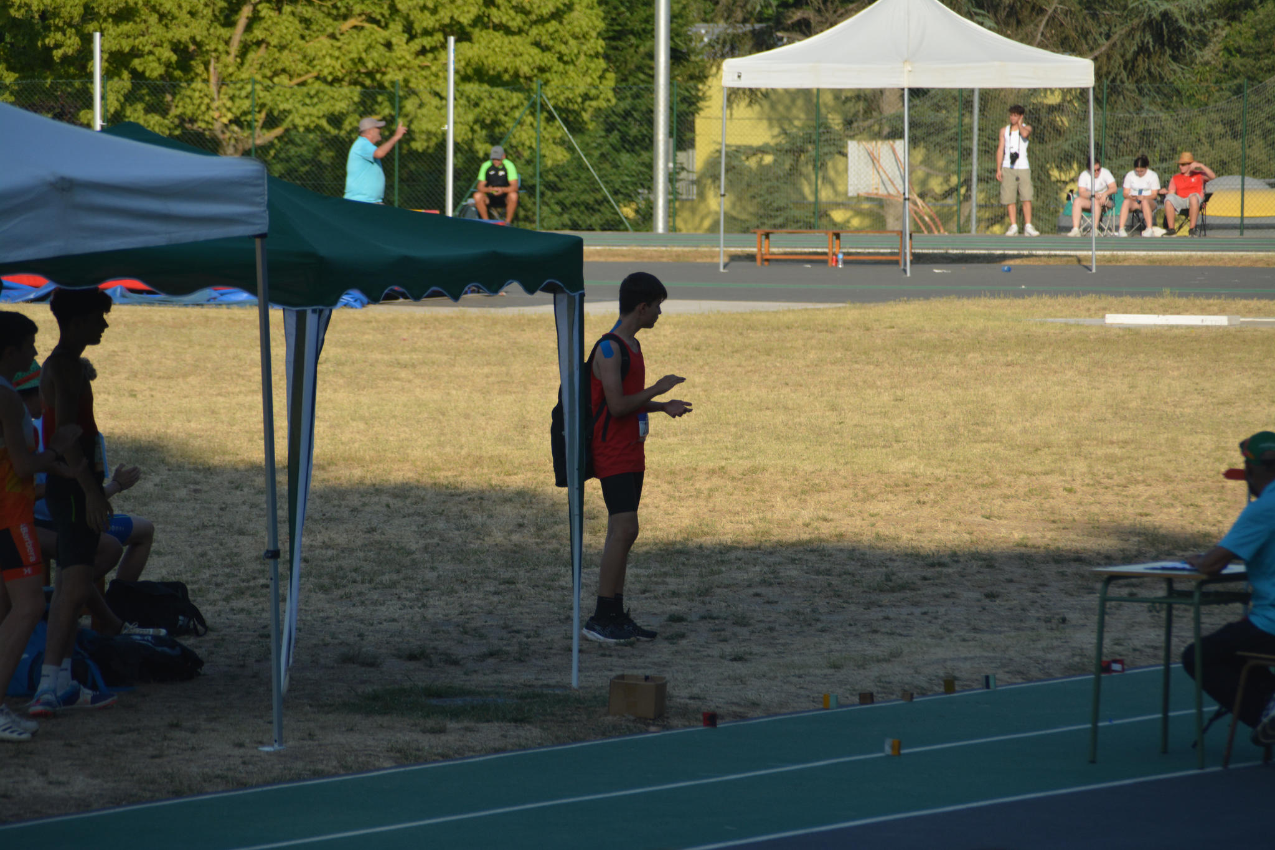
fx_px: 10623
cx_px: 638
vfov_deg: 4.6
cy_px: 425
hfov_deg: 6.9
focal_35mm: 300
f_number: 6.3
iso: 400
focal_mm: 200
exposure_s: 1/1250
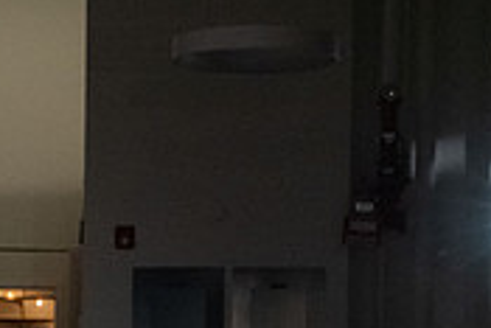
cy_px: 448
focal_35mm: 160
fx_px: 2184
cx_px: -144
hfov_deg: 12.4
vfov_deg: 8.5
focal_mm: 45
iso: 6400
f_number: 4.5
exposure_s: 1/500
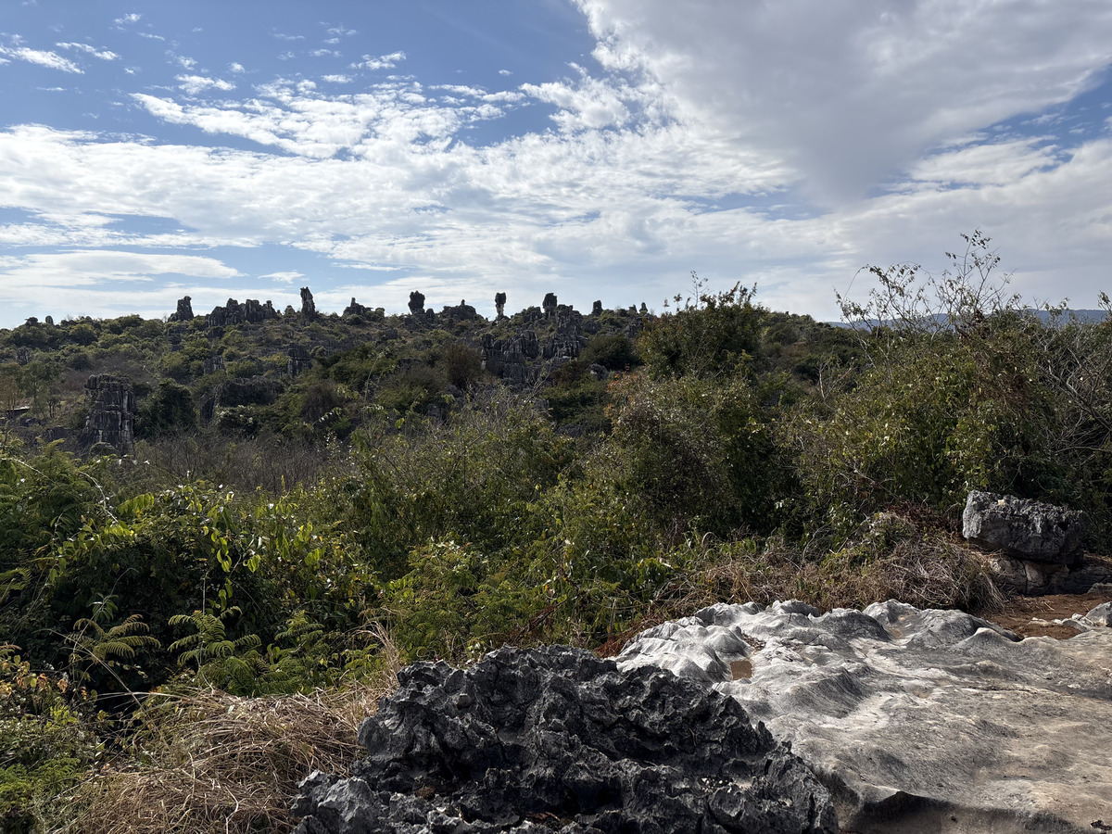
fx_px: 835
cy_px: 417
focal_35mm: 26
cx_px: 556
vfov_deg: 53.1
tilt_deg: -3.5
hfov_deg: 67.3
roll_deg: +0.8
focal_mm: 5.96
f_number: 1.6
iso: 50
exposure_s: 1/6993
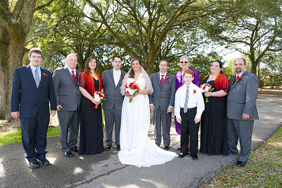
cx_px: 141
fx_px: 211
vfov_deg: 47.9
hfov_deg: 67.4
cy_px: 94
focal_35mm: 27
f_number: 5.6
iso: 320
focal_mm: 27
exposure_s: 1/125
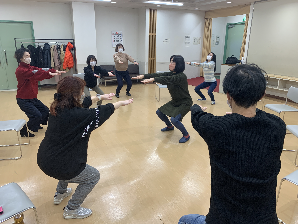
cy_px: 112
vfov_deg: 53.1
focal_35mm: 26
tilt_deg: -18.3
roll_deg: -0.3
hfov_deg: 67.3
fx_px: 224
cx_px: 149
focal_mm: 4.25
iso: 80
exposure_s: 1/121
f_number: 1.8
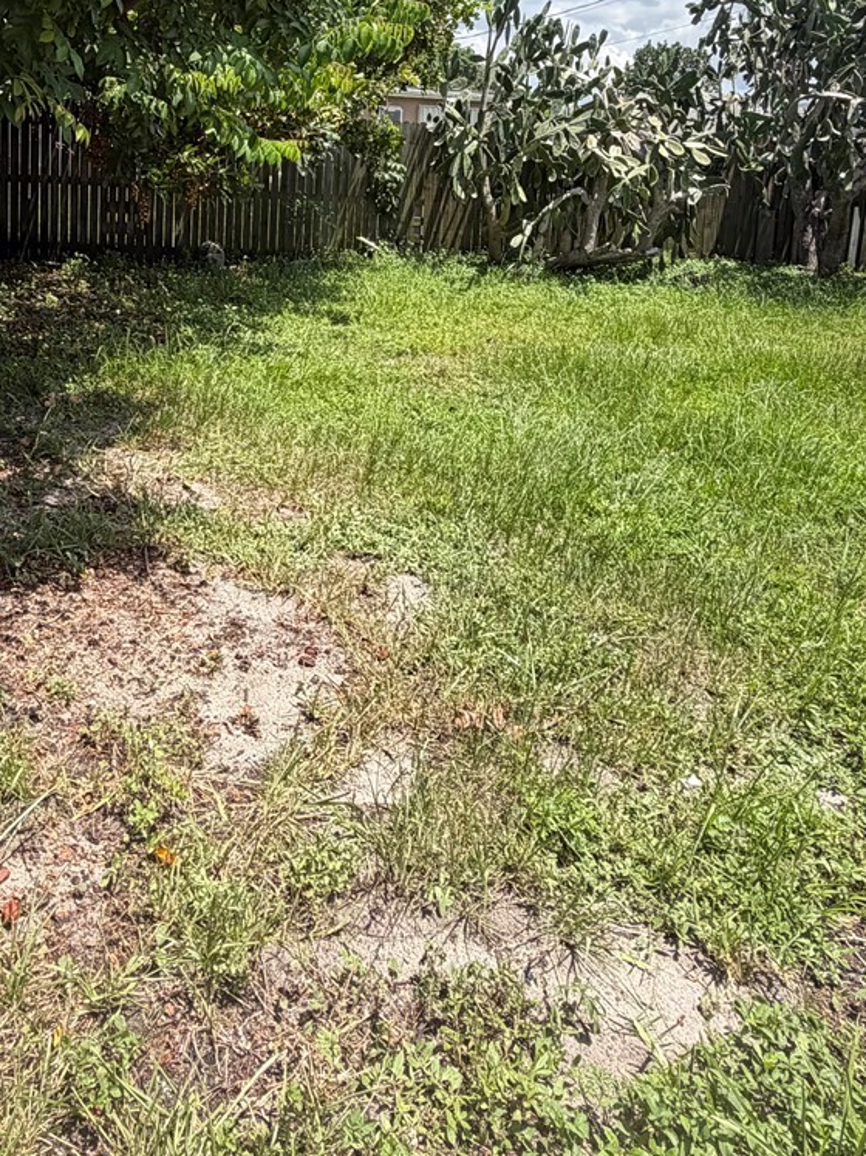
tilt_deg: -8.9
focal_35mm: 30
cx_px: 297
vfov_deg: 56.7
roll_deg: -2.5
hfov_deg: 46.1
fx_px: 1001
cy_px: 277
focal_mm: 2.22
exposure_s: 1/770
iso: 40
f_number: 2.2
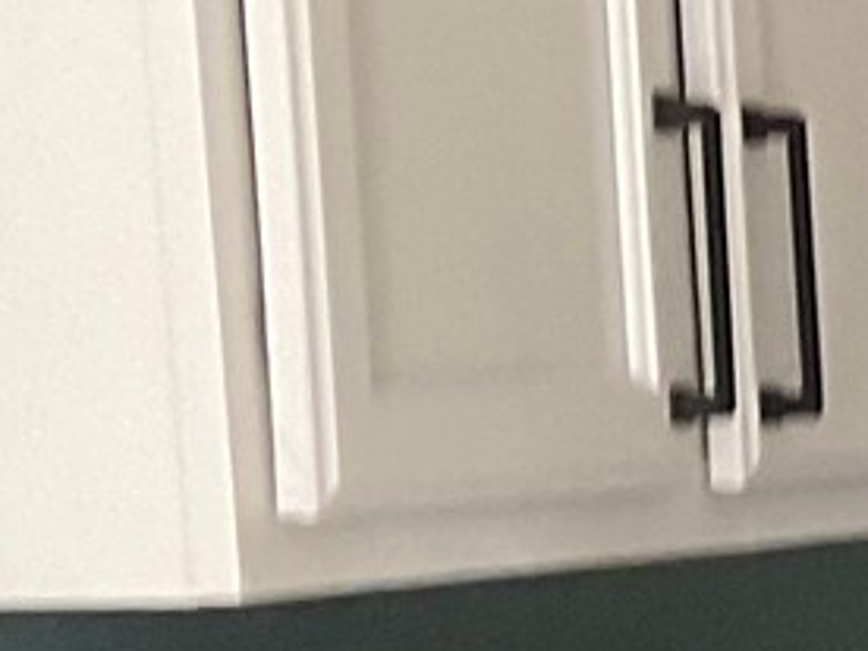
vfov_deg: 6.8
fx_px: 5391
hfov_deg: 7.4
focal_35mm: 215
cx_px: 3117
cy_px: 1145
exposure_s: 1/60
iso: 50
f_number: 1.8
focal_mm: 3
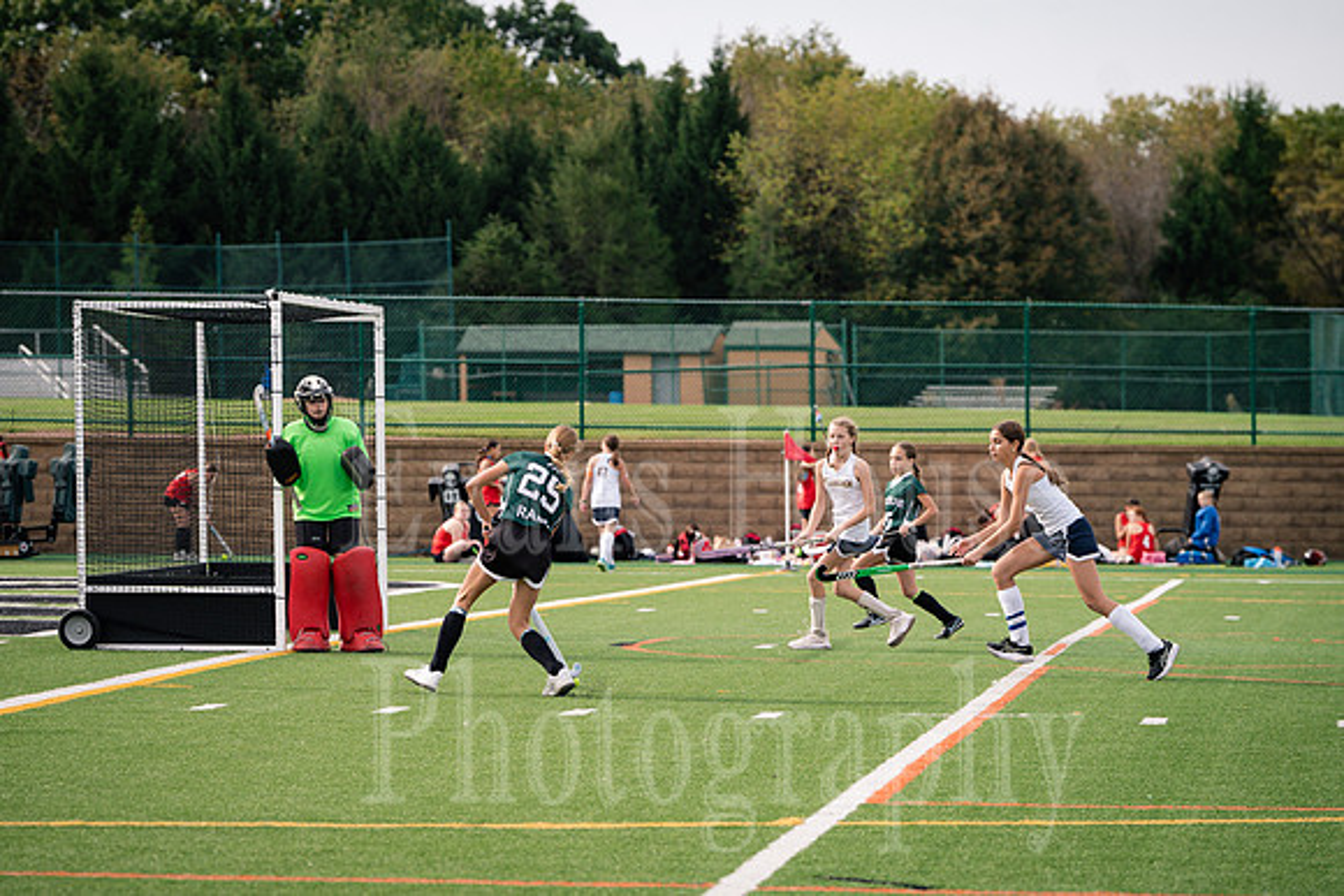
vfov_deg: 9.6
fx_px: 5332
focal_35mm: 143
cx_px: 537
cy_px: 542
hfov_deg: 14.4
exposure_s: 1/1000
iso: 250
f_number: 4
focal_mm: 118
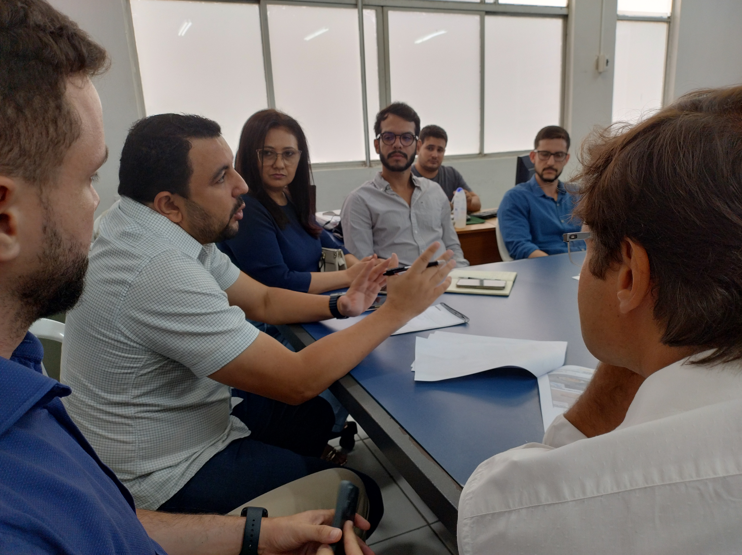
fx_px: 535
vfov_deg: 54.8
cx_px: 371
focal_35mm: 25
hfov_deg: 69.4
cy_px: 278
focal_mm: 4.71
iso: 241
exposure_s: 1/40
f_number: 1.7
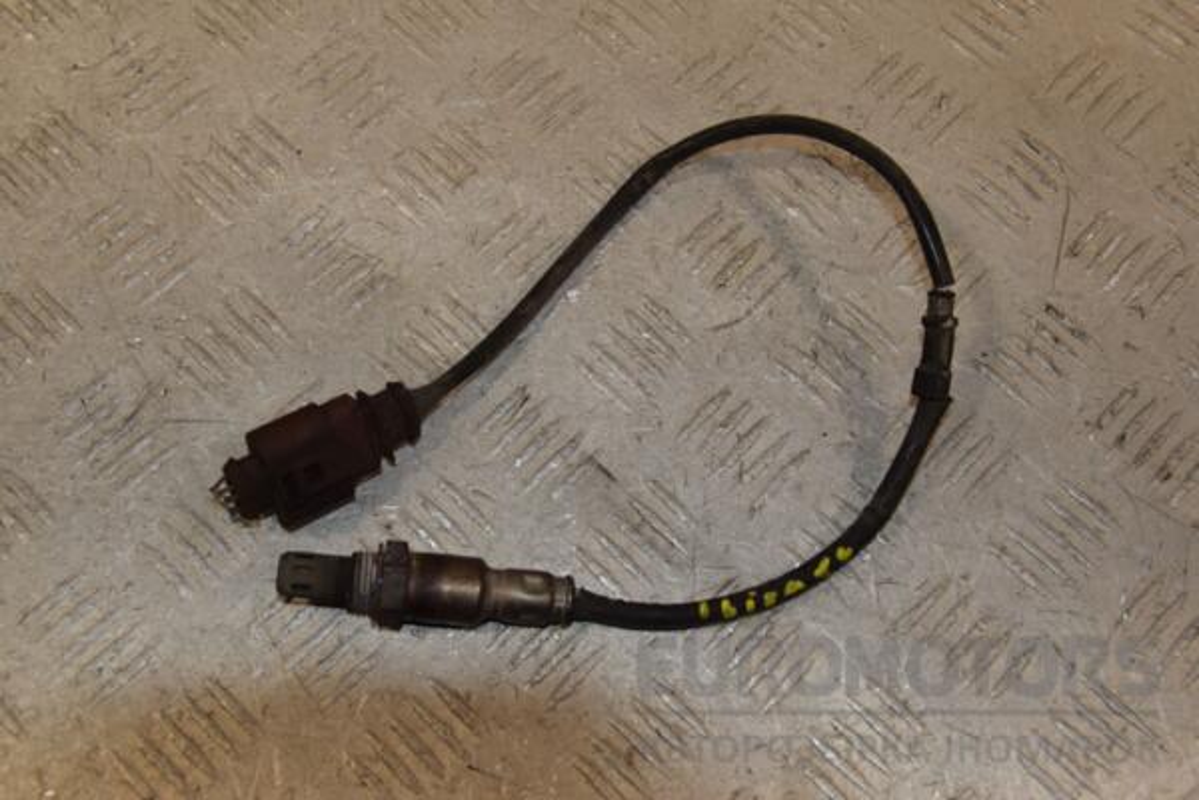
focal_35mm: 48
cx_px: 600
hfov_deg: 41.1
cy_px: 400
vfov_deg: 28.1
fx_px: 1599
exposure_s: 1/200
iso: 800
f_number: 9
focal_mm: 32
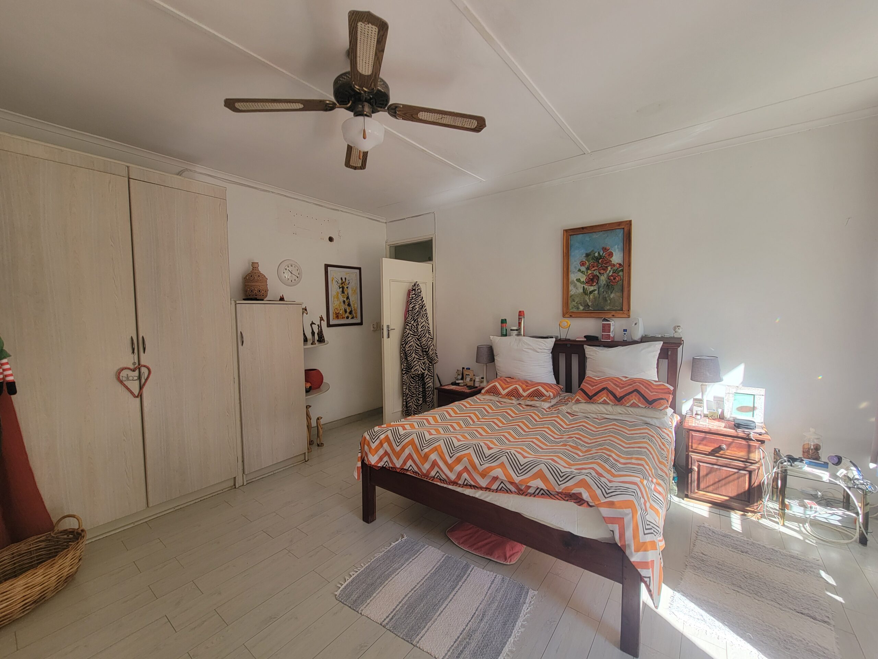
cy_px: 330
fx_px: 330
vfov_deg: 89.9
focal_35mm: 13
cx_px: 439
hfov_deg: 106.2
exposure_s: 1/103
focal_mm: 2.2
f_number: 2.2
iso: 50
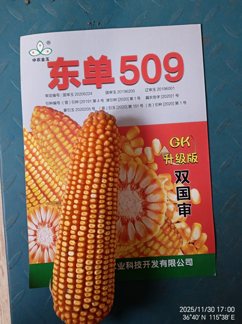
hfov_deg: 49.7
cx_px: 121
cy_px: 158
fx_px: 261
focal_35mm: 28
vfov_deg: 63.5
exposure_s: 1/16.7
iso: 7268
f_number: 1.8
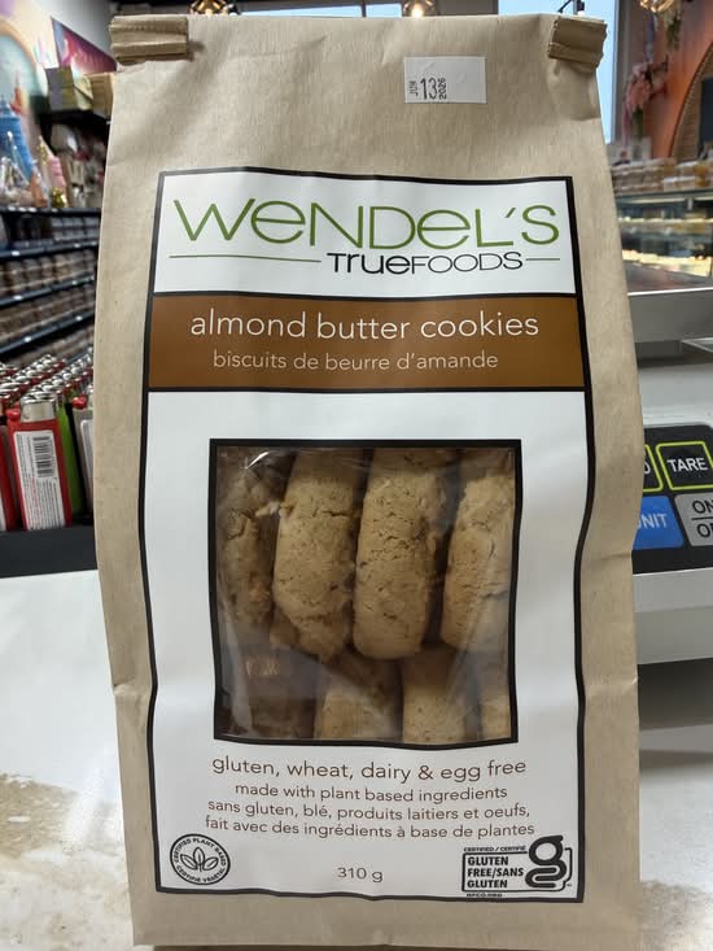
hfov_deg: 56.8
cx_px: 356
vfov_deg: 71.6
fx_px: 659
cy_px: 476
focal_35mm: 24
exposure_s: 1/120
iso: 125
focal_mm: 2.22
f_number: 2.2
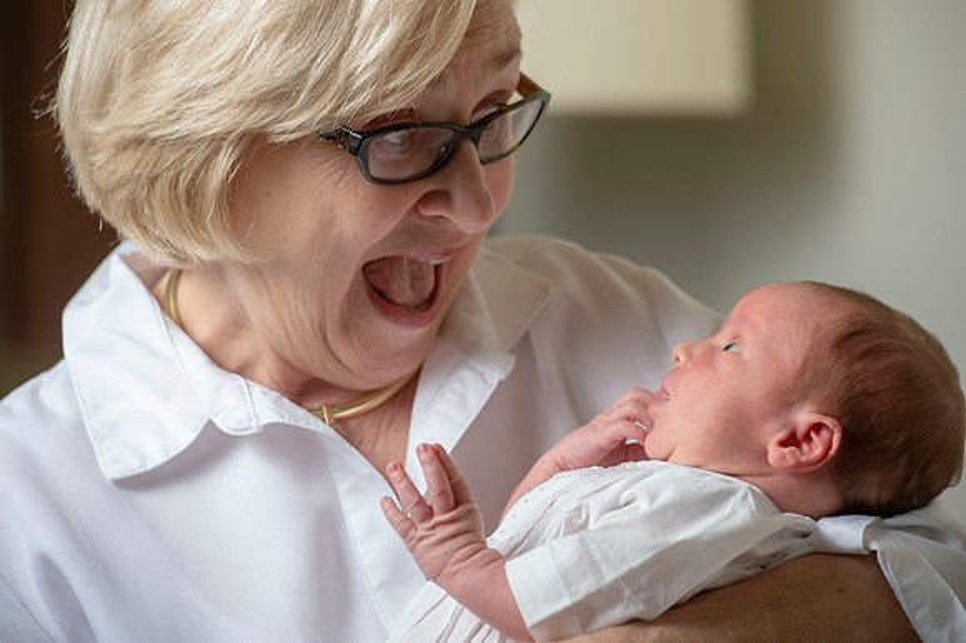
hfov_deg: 10.6
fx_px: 5229
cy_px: 322
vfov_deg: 7.0
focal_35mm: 195
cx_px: 483
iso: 125
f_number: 6.3
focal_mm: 195
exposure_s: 1/160
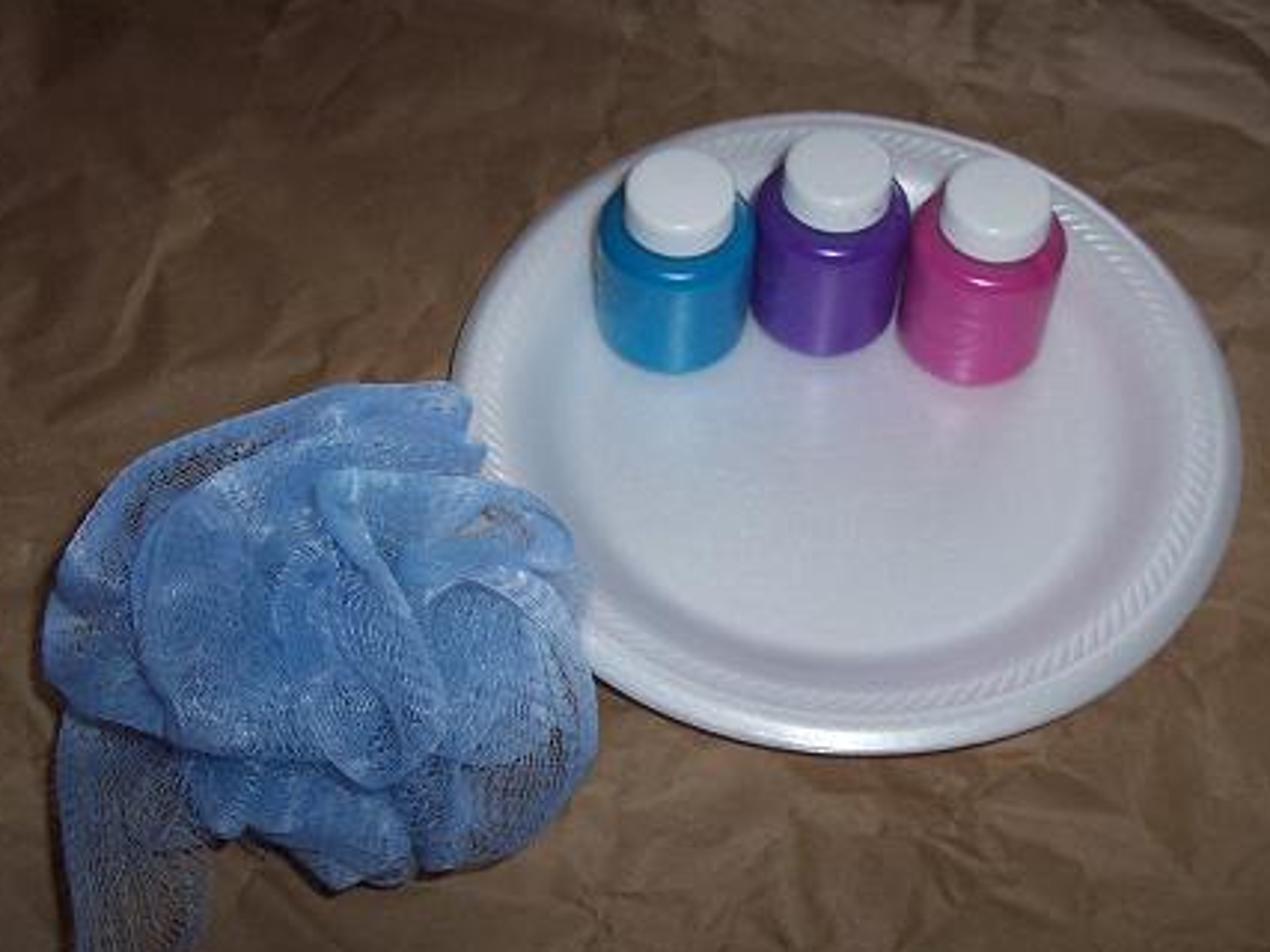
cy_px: 486
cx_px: 711
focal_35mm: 44
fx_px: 1614
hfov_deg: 42.9
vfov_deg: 32.9
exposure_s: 1/60
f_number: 2.8
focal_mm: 5.6
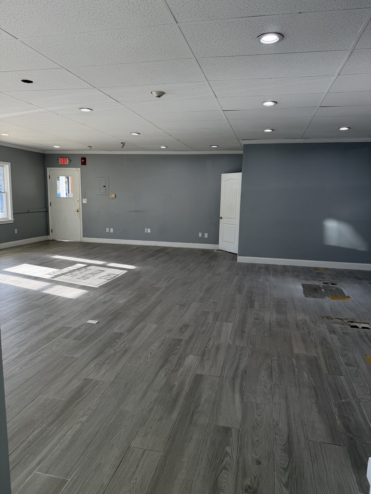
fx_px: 343
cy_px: 247
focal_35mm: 24
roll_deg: -0.8
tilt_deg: -8.9
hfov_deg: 56.8
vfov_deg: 71.6
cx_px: 186
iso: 80
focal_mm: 6.76
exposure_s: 1/218
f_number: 1.78
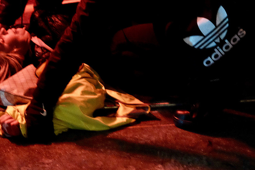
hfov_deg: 23.9
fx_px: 581
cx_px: 11
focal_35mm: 82
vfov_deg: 16.5
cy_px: 134
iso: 5000
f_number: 2.8
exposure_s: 1/60
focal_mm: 27
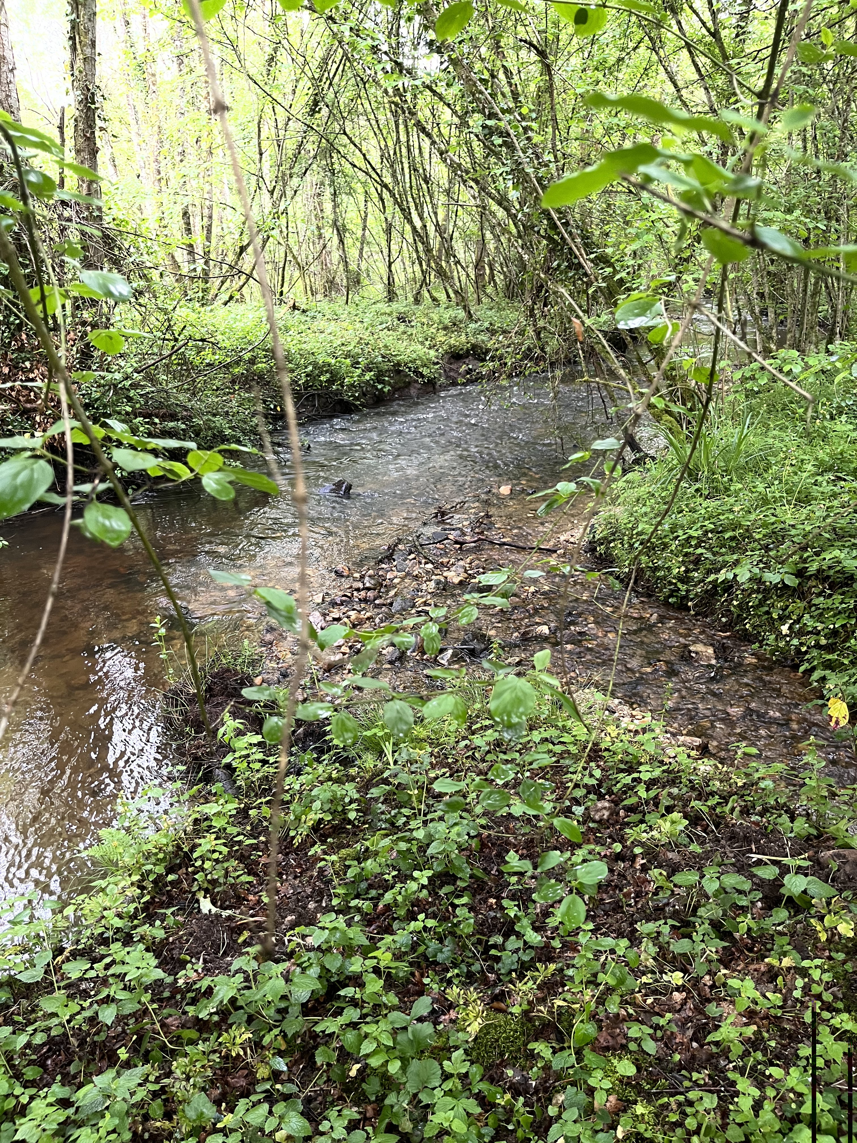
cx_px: 428
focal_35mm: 26
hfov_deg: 53.1
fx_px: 858
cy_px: 572
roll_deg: +2.2
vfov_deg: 67.3
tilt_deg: -20.8
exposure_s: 1/60
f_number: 1.6
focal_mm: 5.1
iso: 125
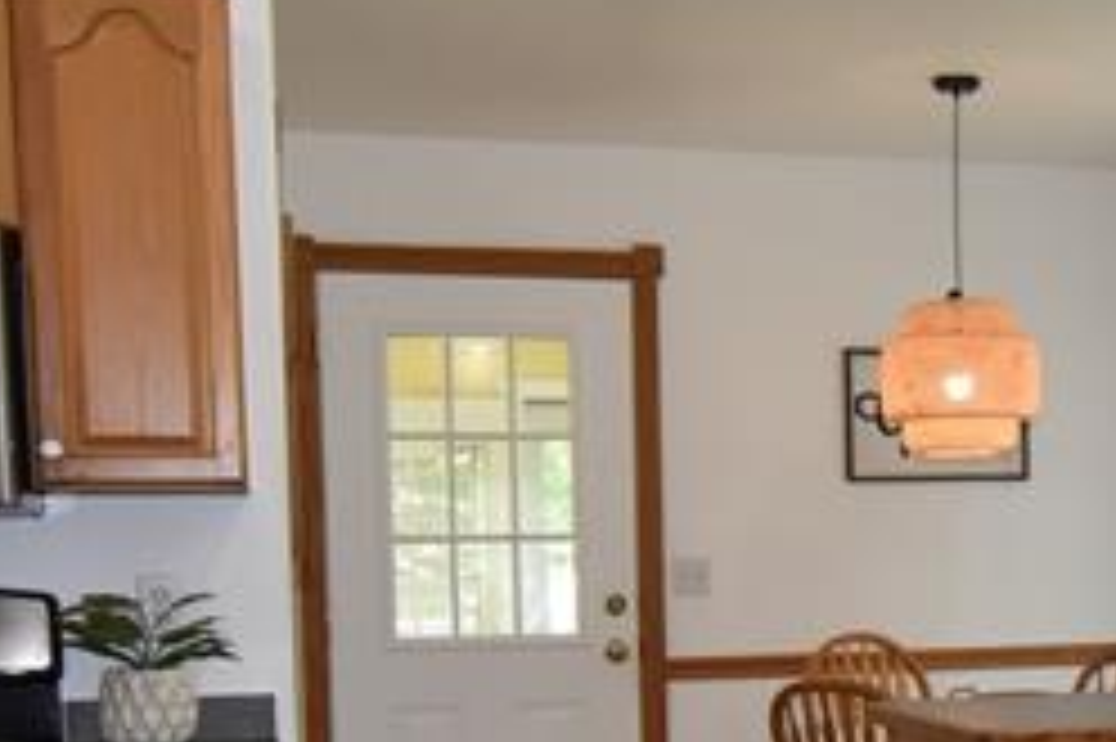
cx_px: 855
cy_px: 715
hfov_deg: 31.7
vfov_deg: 21.2
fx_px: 1921
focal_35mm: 62
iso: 800
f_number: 4.5
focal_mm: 10
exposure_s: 1/125
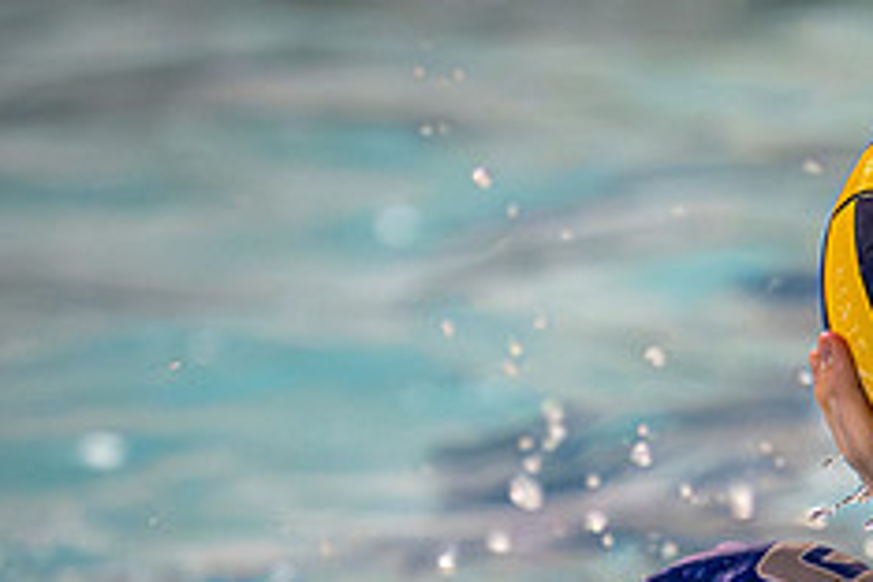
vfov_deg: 1.1
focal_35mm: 1278
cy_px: 793
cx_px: 840
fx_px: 30989
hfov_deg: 1.6
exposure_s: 1/1000
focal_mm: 280
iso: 10000
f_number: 4
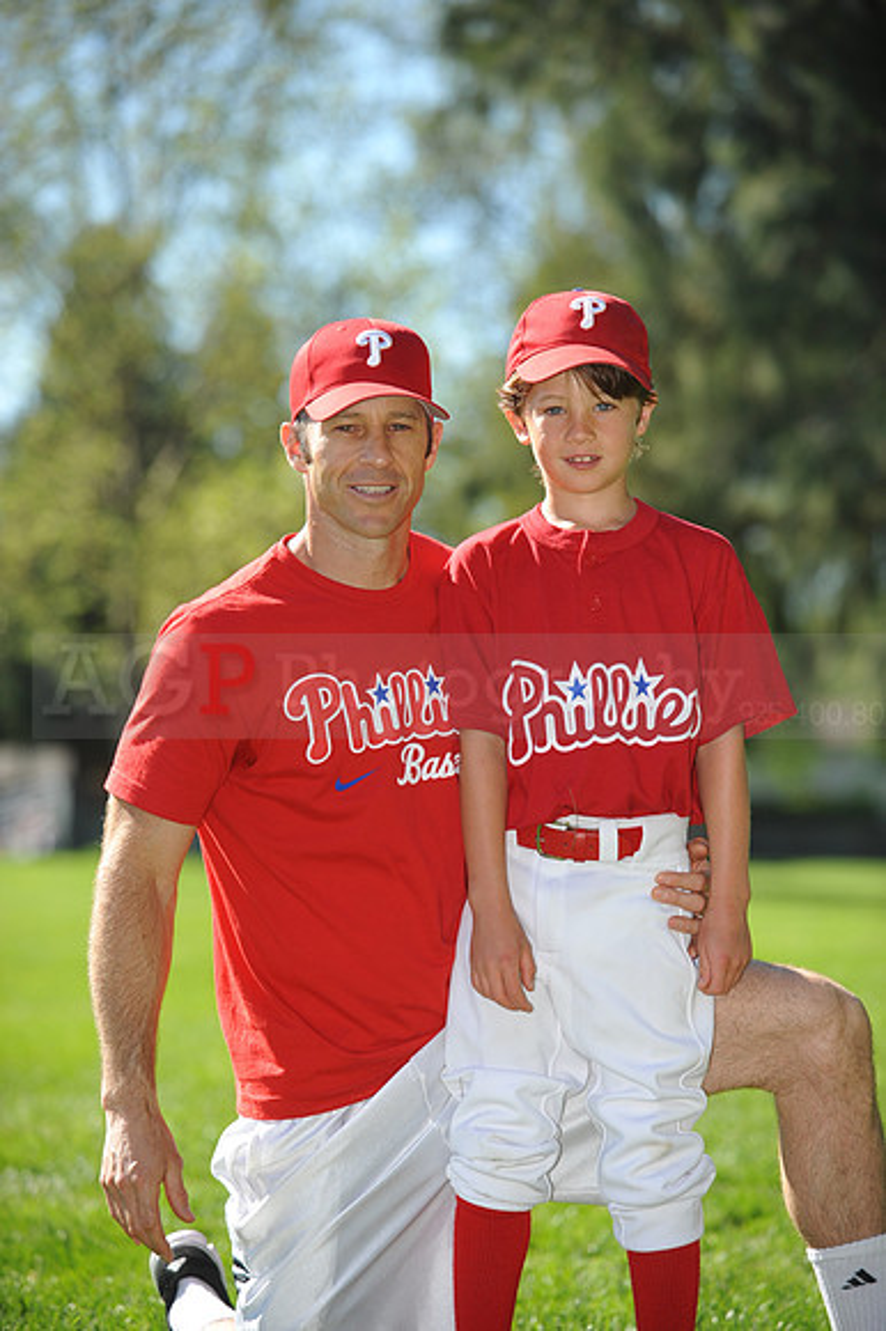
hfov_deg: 11.4
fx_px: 4435
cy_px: 666
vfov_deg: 17.1
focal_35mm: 120
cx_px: 443
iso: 200
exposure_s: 1/1000
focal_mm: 120
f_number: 4
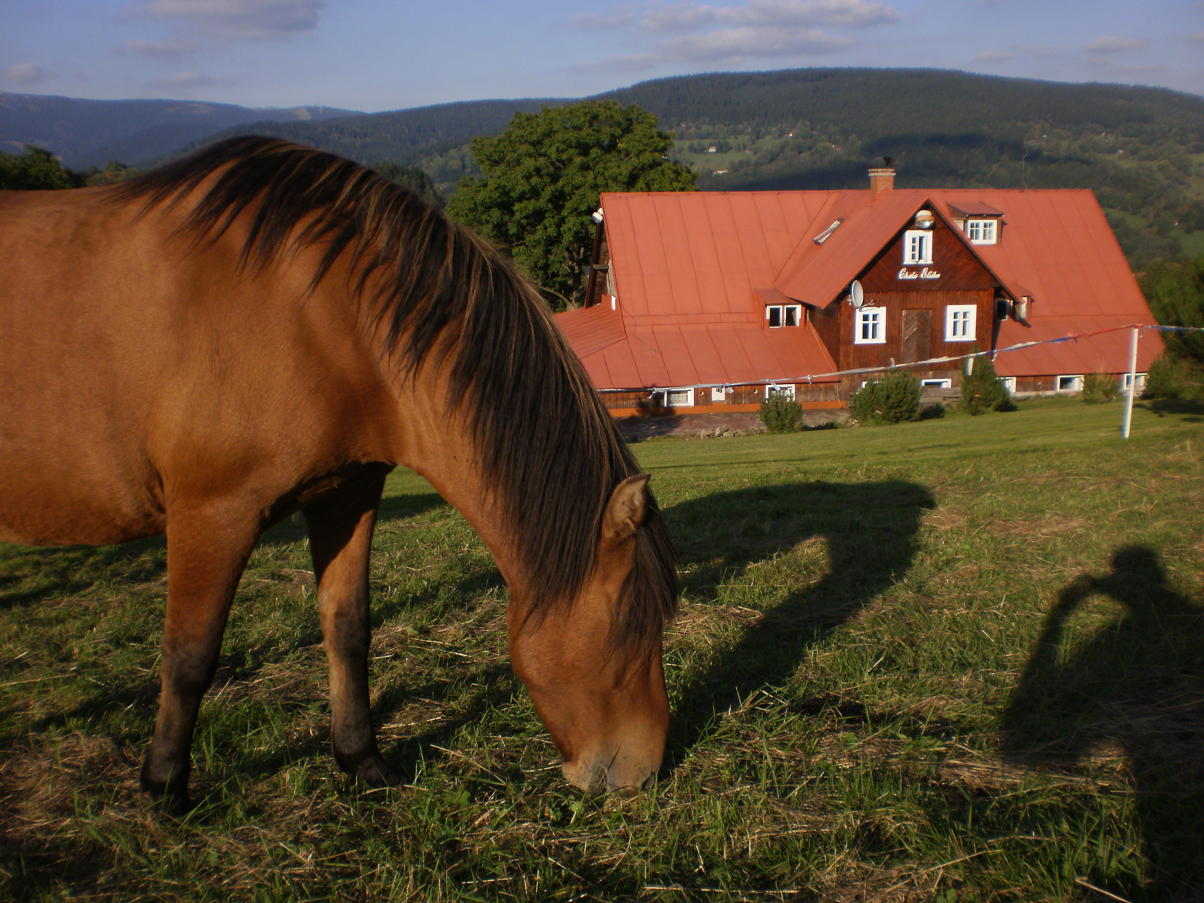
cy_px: 452
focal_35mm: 38
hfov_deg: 49.0
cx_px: 602
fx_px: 1322
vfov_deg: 37.7
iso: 100
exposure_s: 1/640
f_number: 4.6
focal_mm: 6.3
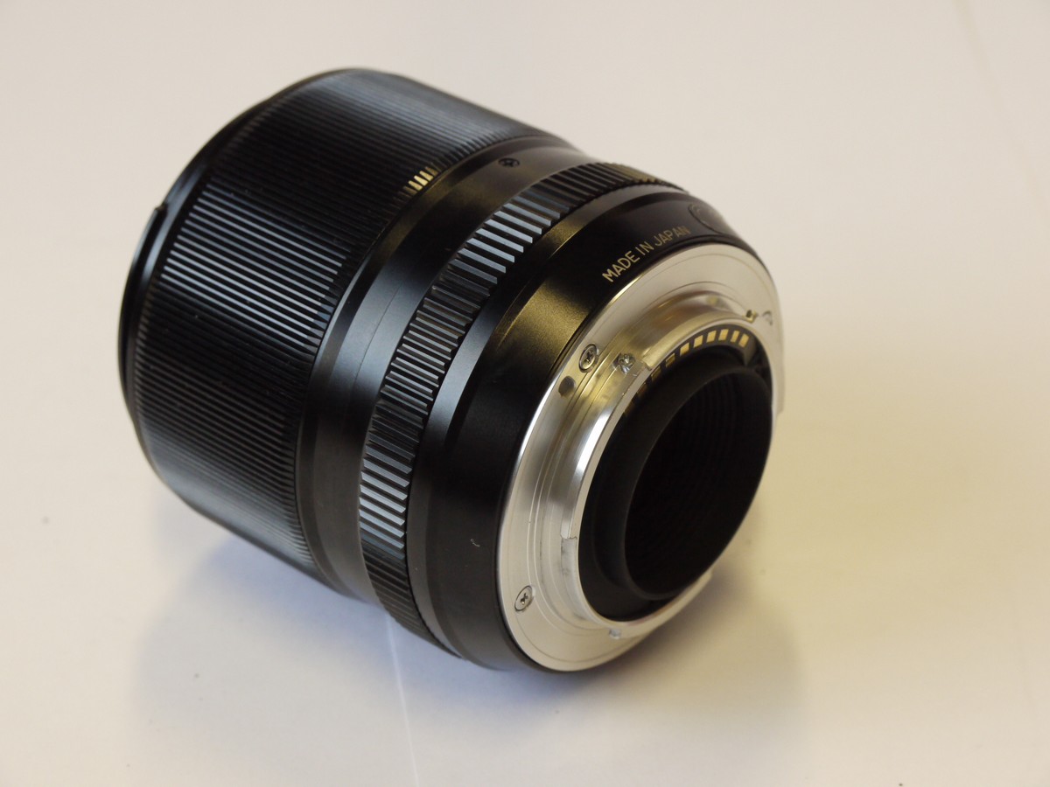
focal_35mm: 84
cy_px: 394
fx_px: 2548
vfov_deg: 17.6
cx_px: 525
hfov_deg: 23.3
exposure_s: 1/50
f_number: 10
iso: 800
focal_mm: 42
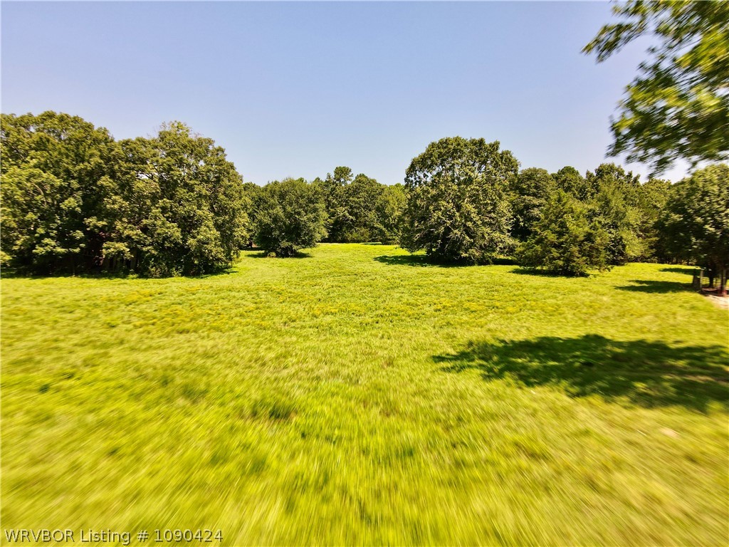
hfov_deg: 71.6
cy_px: 274
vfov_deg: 56.8
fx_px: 505
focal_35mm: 24
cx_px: 364
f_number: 2.8
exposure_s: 1/30
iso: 100
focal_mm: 4.5
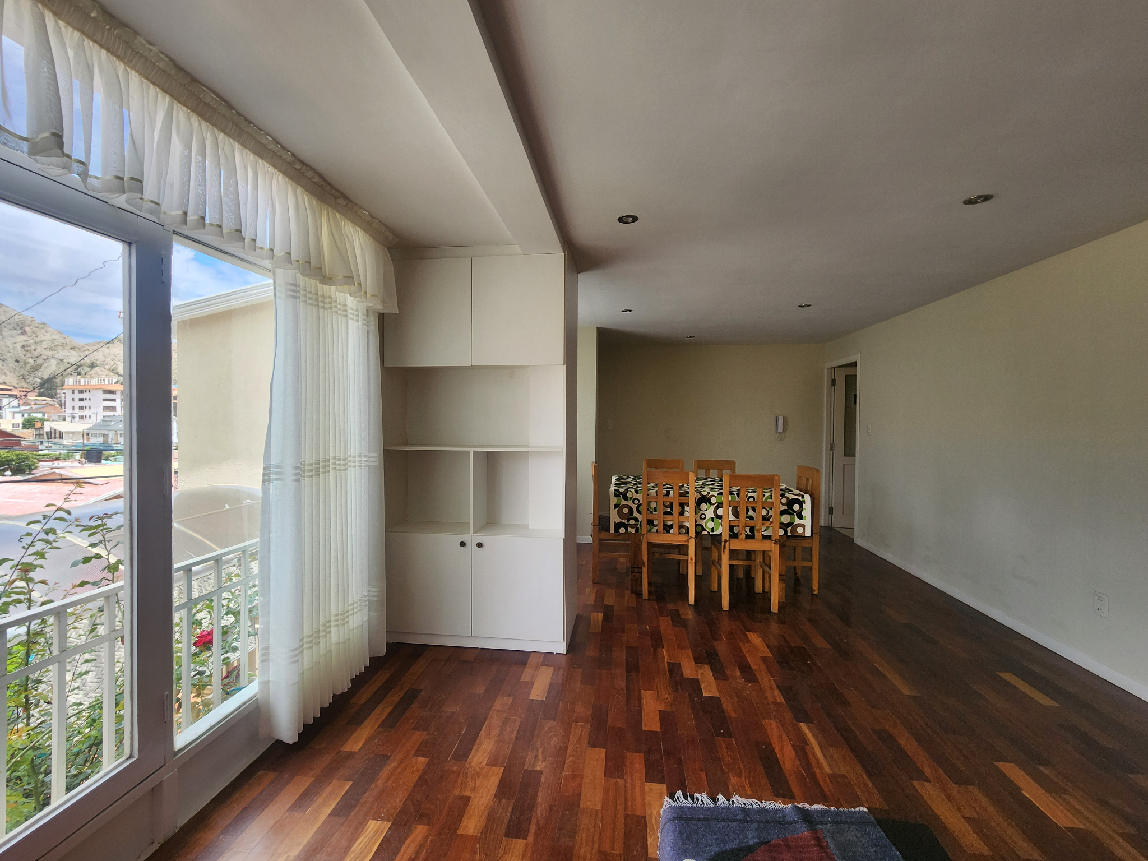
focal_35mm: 13
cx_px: 574
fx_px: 431
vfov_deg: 89.9
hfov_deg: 106.2
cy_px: 430
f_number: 2.2
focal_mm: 2.2
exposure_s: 1/217
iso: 50
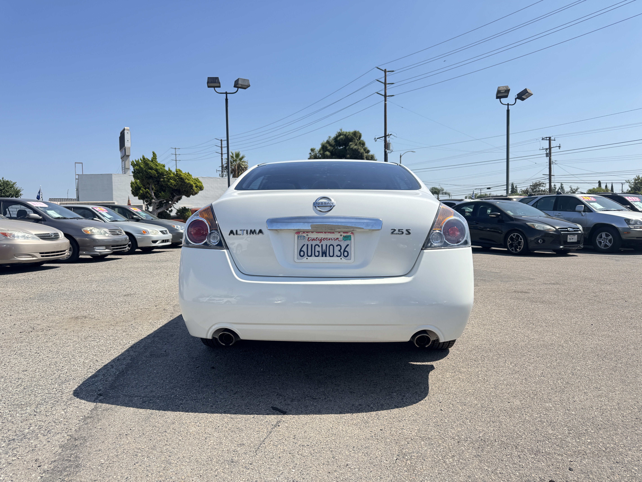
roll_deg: +0.8
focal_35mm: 24
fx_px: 445
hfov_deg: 71.6
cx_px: 321
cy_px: 241
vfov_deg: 56.8
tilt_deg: -3.8
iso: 80
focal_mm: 6.76
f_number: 1.78
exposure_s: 1/2604
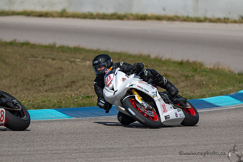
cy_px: 95
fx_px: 2856
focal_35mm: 423
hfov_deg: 4.9
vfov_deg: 3.3
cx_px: 143
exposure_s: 1/800
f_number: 6.3
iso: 72
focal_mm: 360
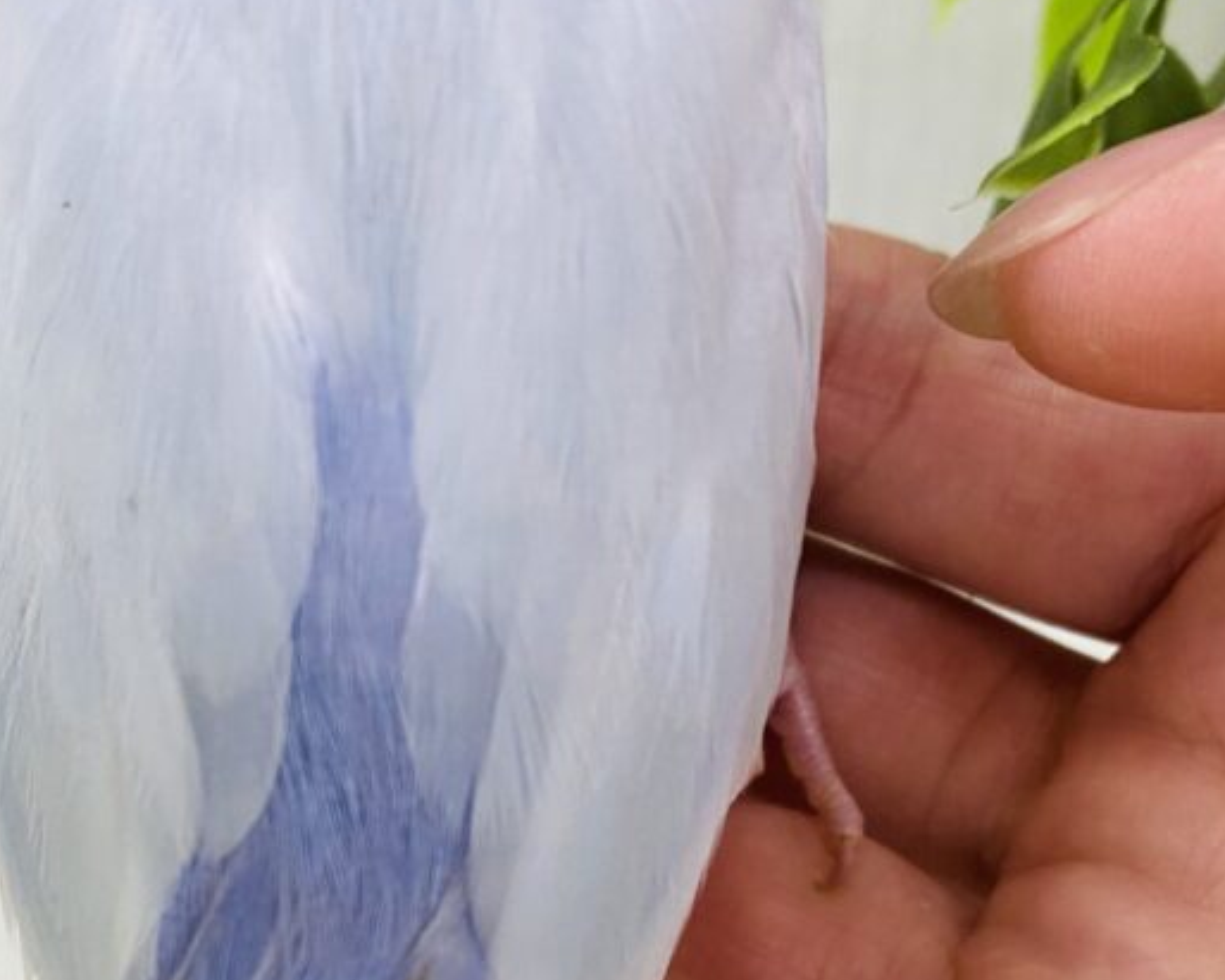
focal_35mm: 57
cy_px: 966
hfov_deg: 33.0
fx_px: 2066
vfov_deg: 25.4
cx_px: 539
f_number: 1.8
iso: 80
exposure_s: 1/50
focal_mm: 4.25
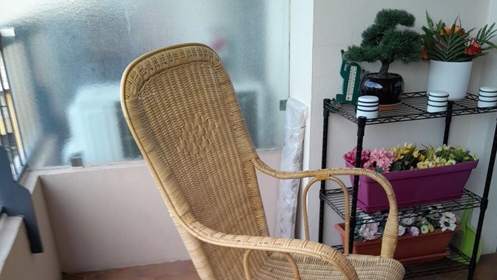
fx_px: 501
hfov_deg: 52.8
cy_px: 259
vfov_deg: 29.7
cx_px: 250
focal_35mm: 38
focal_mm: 3.98
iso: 40
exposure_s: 1/50
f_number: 1.8
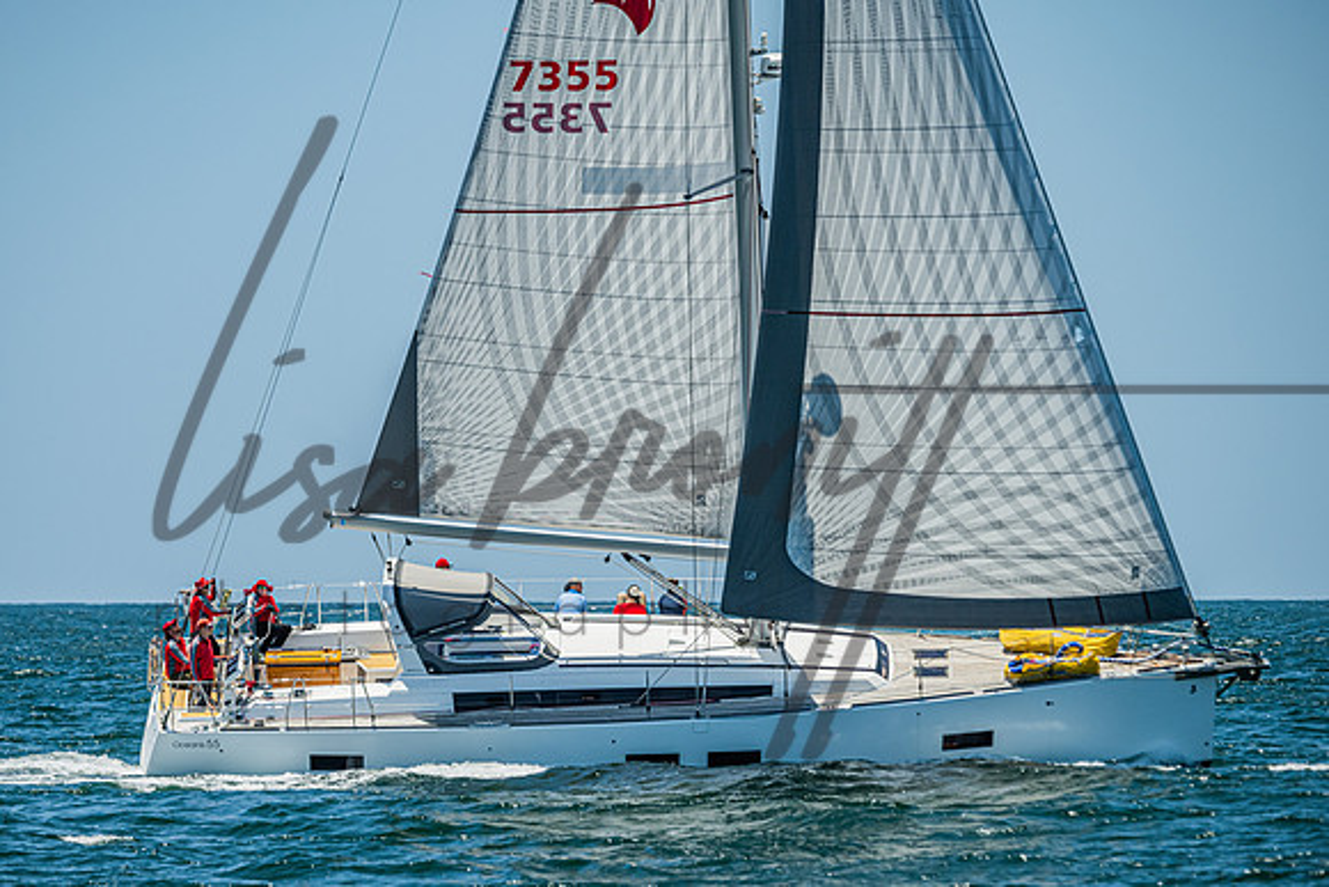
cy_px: 553
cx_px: 580
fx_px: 10851
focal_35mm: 294
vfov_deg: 4.7
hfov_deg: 7.0
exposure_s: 1/1250
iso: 320
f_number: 5.6
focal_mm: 230
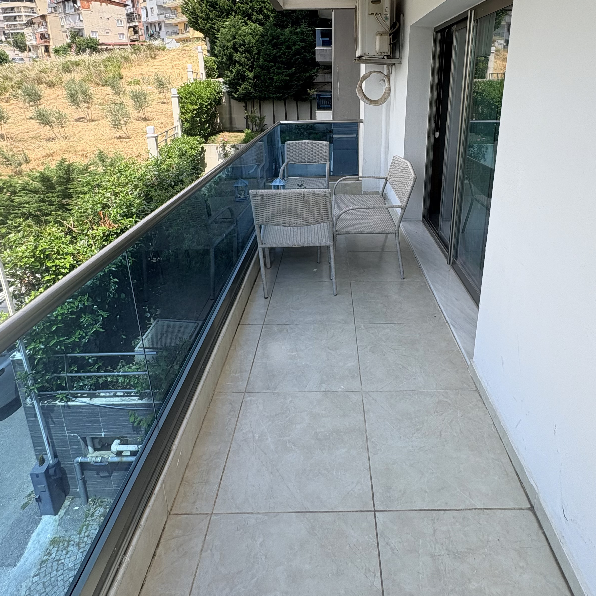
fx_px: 409
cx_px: 338
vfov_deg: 70.0
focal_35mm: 21
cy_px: 198
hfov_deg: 71.8
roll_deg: -0.3
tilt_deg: -15.8
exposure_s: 1/591
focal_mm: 2.22
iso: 40
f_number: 2.2
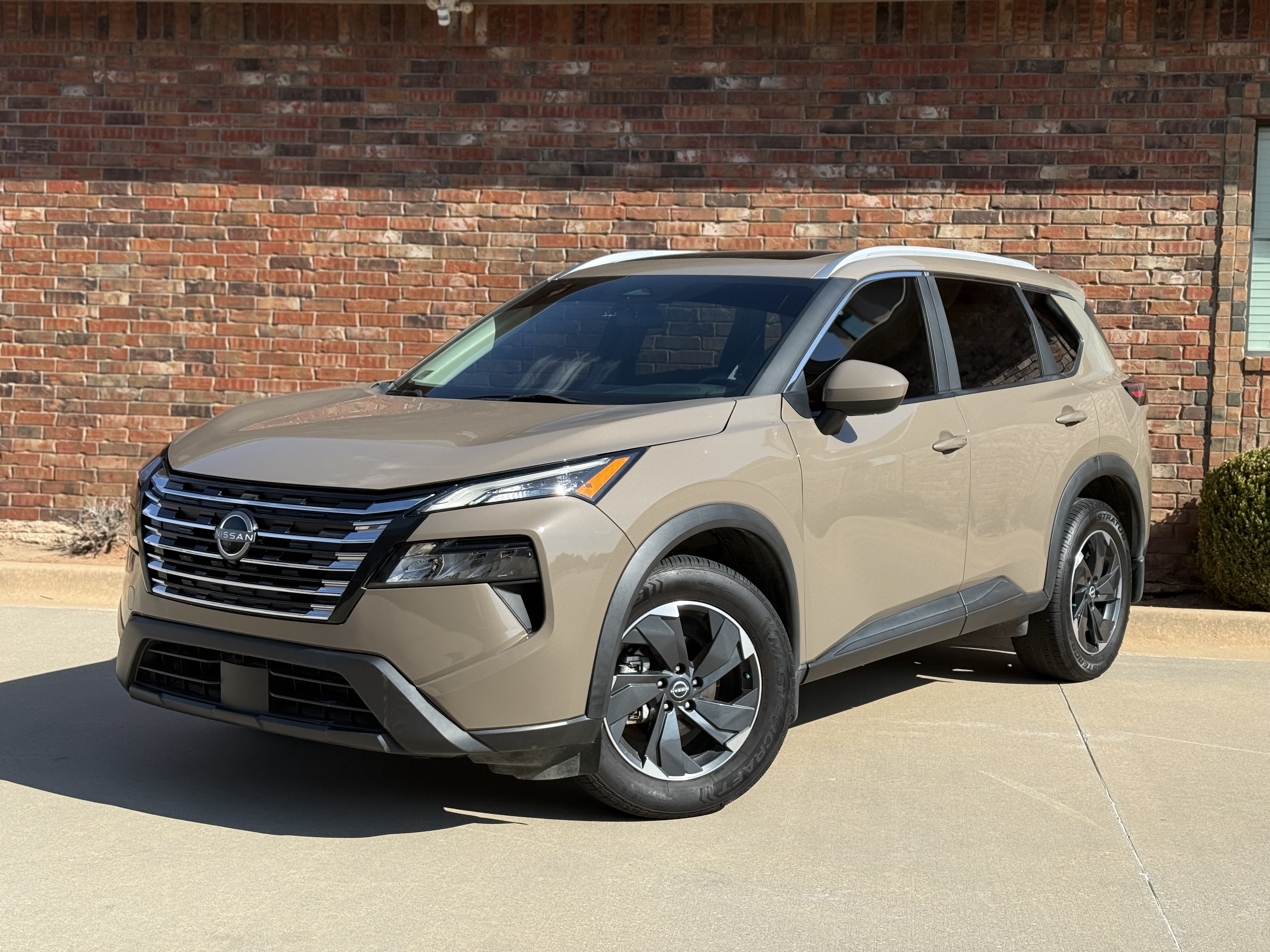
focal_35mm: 48
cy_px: 476
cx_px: 635
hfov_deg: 39.7
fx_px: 1761
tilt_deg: -1.6
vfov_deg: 30.3
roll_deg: -1.6
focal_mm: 6.76
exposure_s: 1/4329
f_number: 1.78
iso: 100
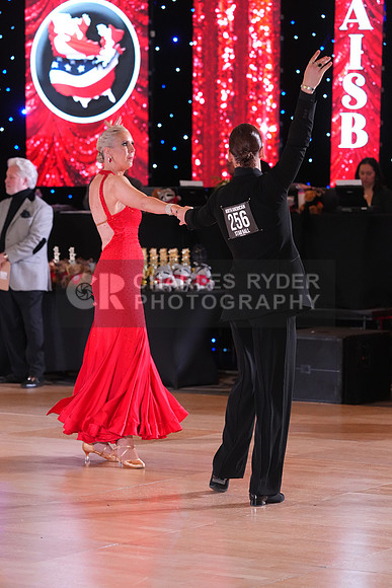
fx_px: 2073
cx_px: 196
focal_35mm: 127
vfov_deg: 16.1
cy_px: 294
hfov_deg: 10.8
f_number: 4
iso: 3200
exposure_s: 1/250
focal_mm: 127
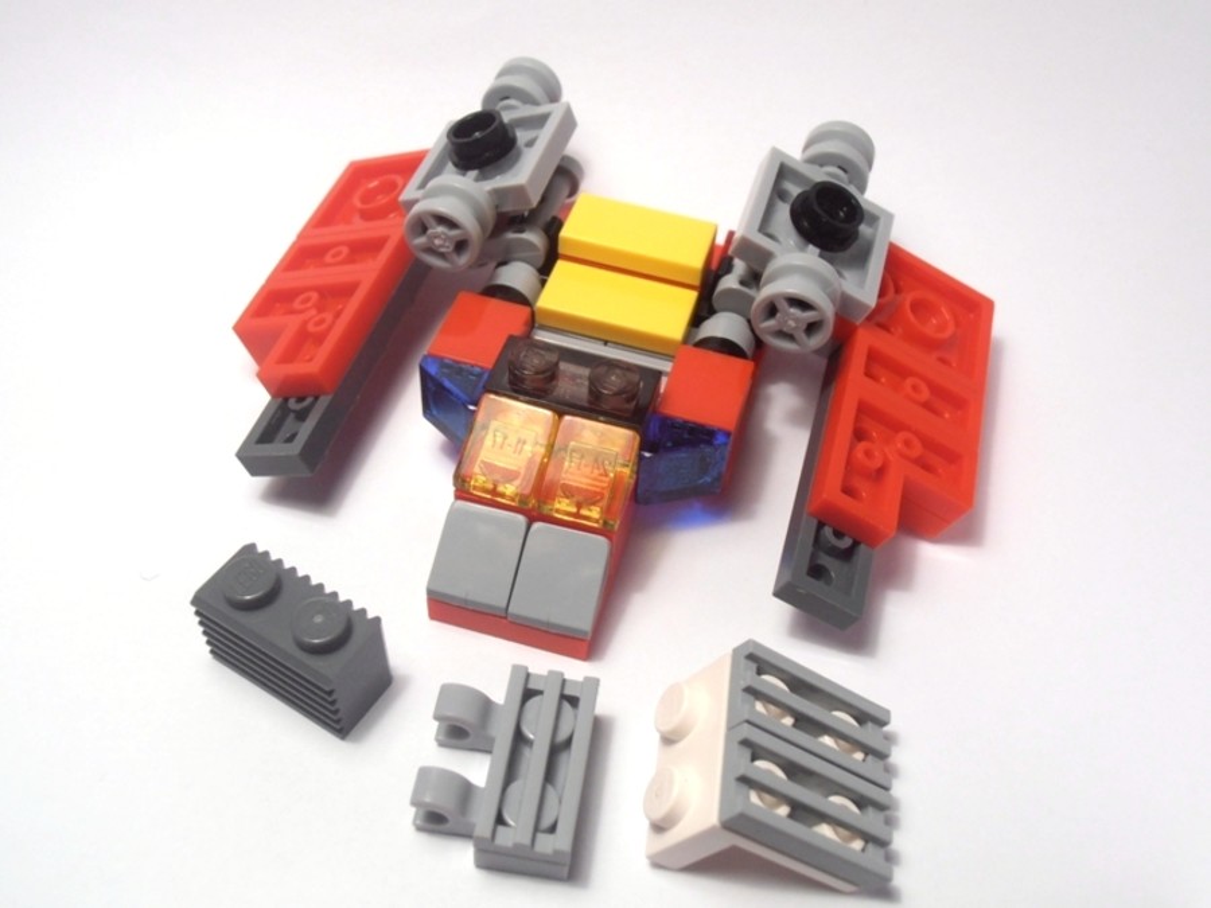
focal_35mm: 37
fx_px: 1294
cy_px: 454
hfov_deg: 50.1
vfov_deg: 38.7
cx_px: 606
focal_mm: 6.61
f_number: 3.9
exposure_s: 1/80
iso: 80
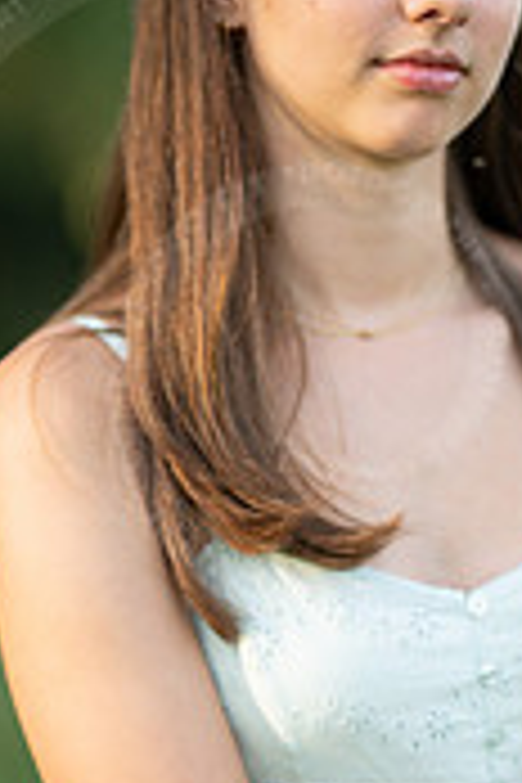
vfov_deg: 9.4
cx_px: 400
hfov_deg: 6.2
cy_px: 459
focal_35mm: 220
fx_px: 4785
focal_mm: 85
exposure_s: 1/1600
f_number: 1.3
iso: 200
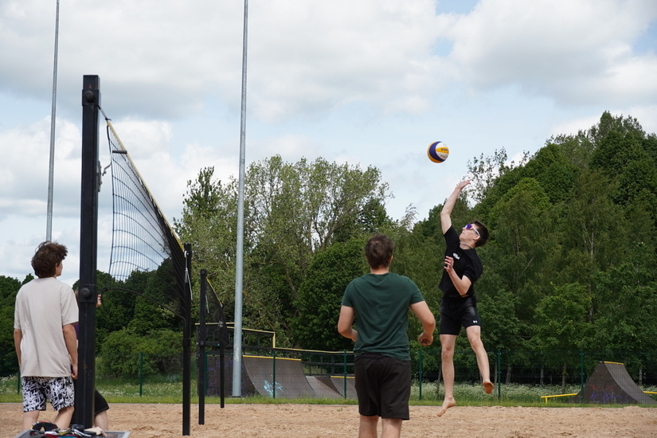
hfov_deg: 26.7
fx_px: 1387
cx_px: 328
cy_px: 219
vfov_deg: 17.9
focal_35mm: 76
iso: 500
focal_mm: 51
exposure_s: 1/2000
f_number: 5
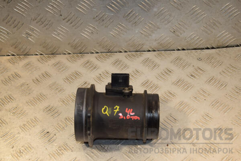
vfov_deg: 21.6
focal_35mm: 63
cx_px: 120
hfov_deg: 31.9
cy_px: 80
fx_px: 422
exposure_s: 1/200
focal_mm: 42
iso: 800
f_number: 7.1
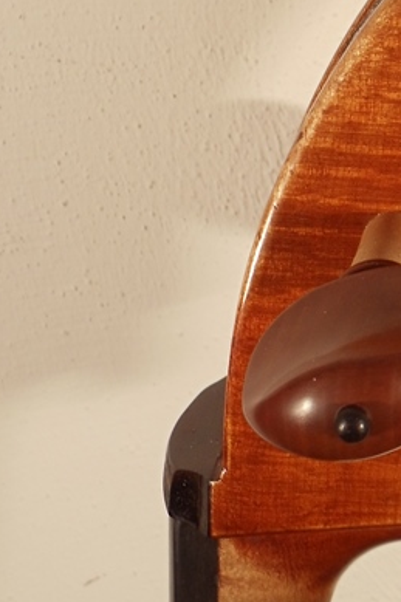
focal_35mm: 141
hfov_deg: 9.6
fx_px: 2358
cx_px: 469
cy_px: -54
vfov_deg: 14.2
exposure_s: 1/125
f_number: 8.1
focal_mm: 8.3
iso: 80
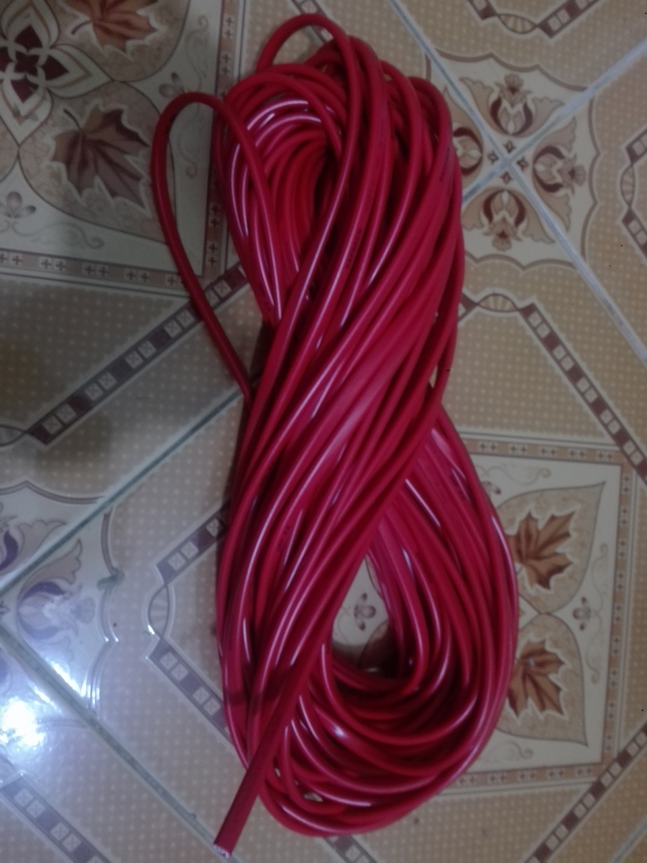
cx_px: 324
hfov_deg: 51.4
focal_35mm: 27
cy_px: 432
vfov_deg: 65.3
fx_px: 673
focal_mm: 3.79
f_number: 2
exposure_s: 1/14
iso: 1540
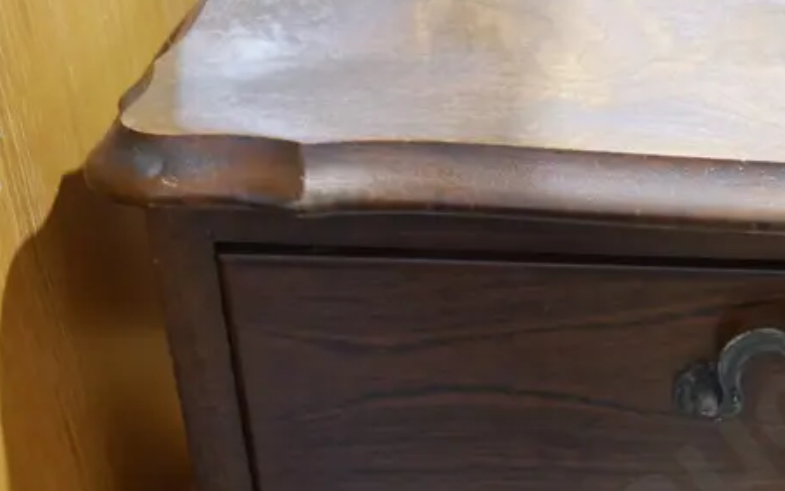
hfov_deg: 29.1
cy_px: 452
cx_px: 738
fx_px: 1434
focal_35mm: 67
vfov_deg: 19.1
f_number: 3.5
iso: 2000
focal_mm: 14
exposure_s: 1/60
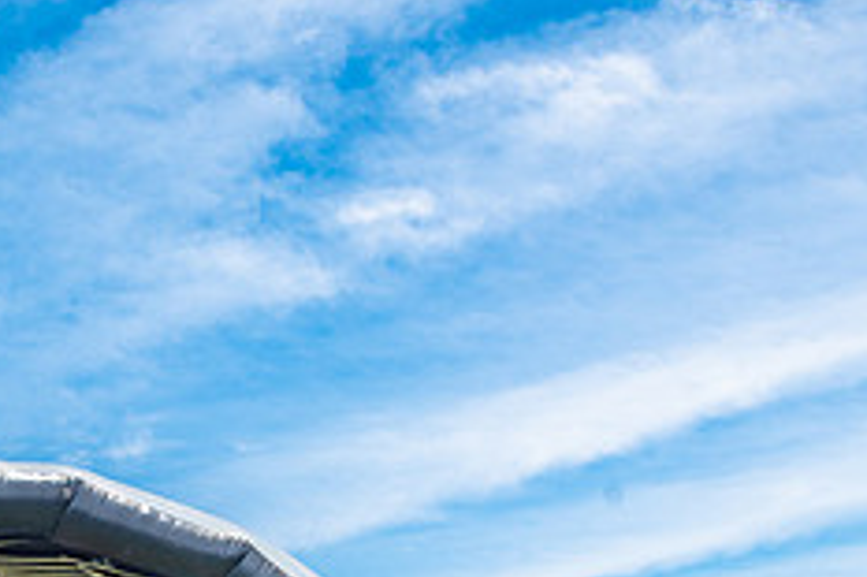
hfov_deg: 30.5
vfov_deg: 22.3
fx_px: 1444
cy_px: 467
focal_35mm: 60
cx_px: -45
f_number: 8
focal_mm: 24
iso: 100
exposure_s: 1/250
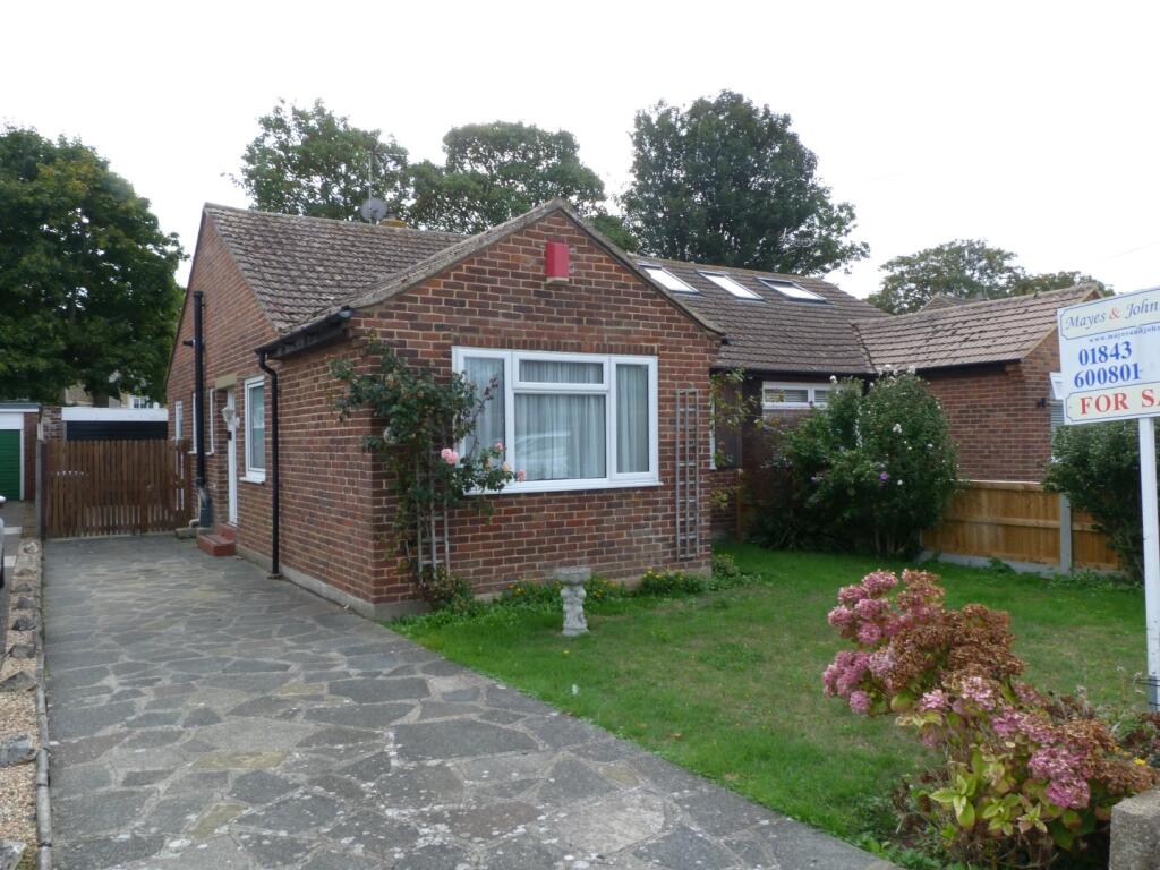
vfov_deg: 54.9
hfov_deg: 69.4
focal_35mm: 25
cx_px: 580
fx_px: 838
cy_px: 435
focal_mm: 4.5
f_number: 6.3
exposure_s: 1/60
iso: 80
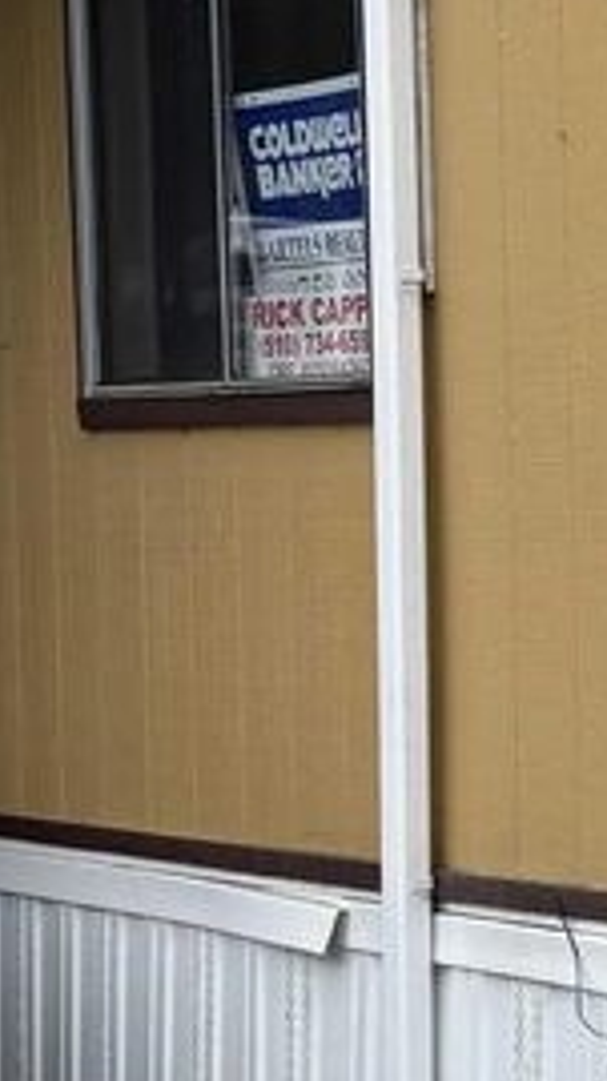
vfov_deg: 19.8
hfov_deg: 9.1
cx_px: 1785
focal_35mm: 108
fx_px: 3095
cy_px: 607
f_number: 1.6
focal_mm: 5.96
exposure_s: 1/2710
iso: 50
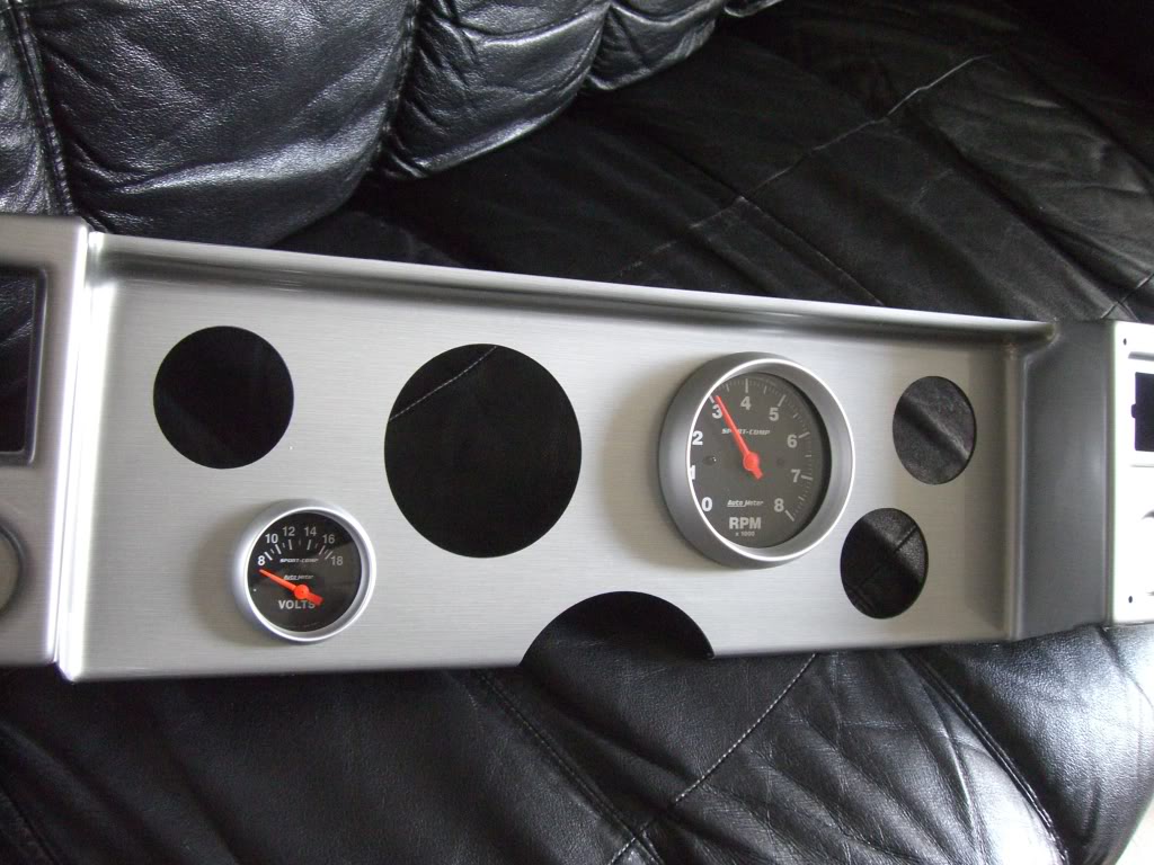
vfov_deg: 37.7
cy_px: 432
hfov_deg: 49.0
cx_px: 577
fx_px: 1267
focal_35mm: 38
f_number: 2.7
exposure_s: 1/80
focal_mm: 6.2
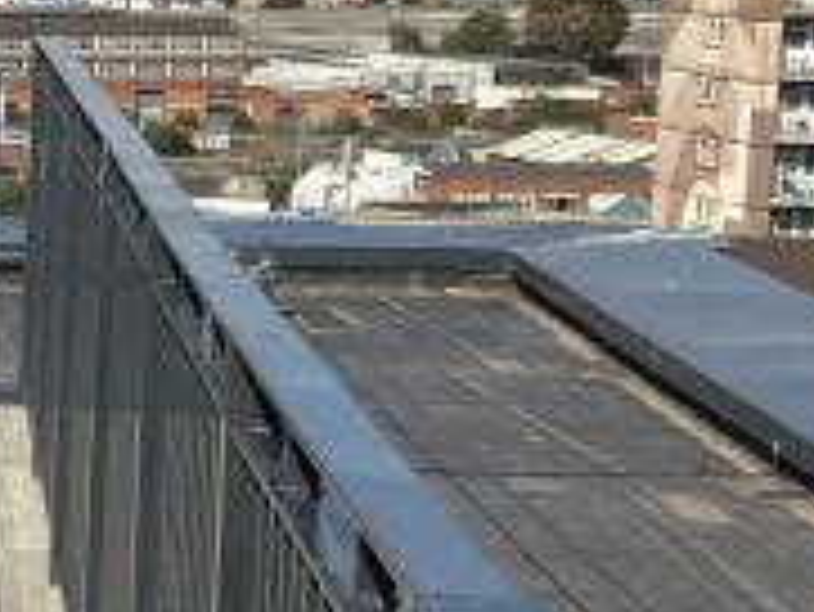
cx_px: -1426
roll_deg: -0.3
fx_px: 3718
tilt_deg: -4.3
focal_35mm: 158
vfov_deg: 9.4
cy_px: 297
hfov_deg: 10.1
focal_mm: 3.99
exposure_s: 1/3040
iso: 32
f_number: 1.8
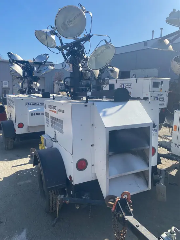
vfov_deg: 67.3
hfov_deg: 53.1
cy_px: 120
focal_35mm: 26
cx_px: 90
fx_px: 180
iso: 32
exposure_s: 1/2315
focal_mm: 4.25
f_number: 1.8
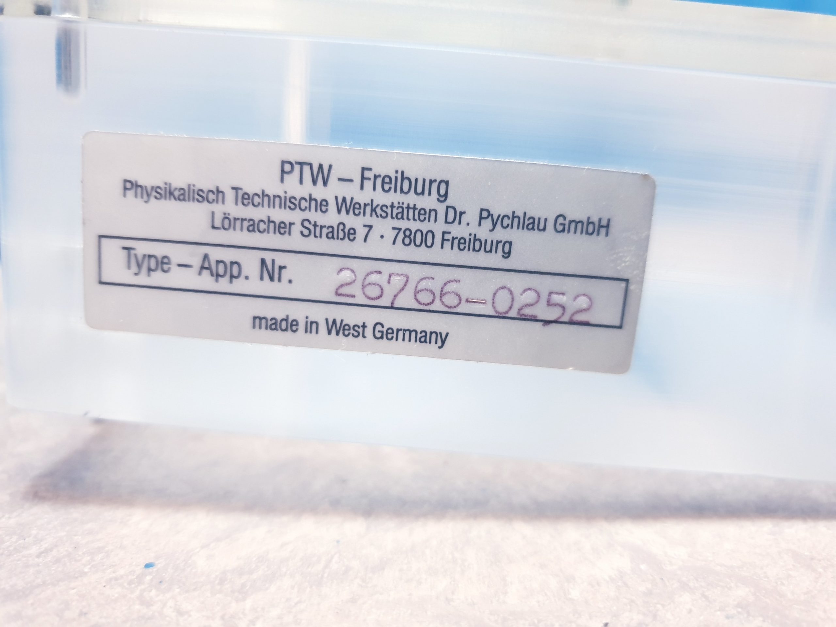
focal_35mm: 26
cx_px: 418
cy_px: 314
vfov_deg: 53.1
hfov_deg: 67.3
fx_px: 628
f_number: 1.5
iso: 320
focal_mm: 4.3
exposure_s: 1/33
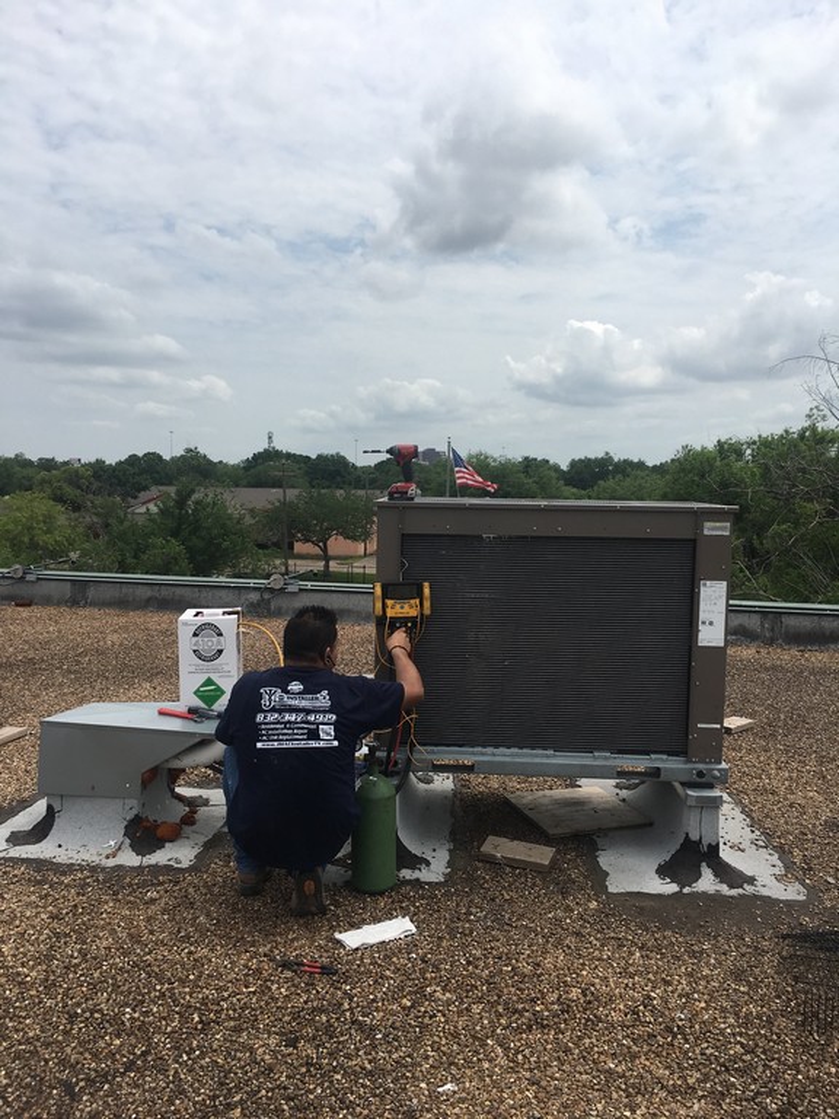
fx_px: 937
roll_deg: -1.1
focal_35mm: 29
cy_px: 560
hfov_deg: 48.2
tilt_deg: -2.5
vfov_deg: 61.7
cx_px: 420
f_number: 2.2
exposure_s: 1/2564
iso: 25
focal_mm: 4.15
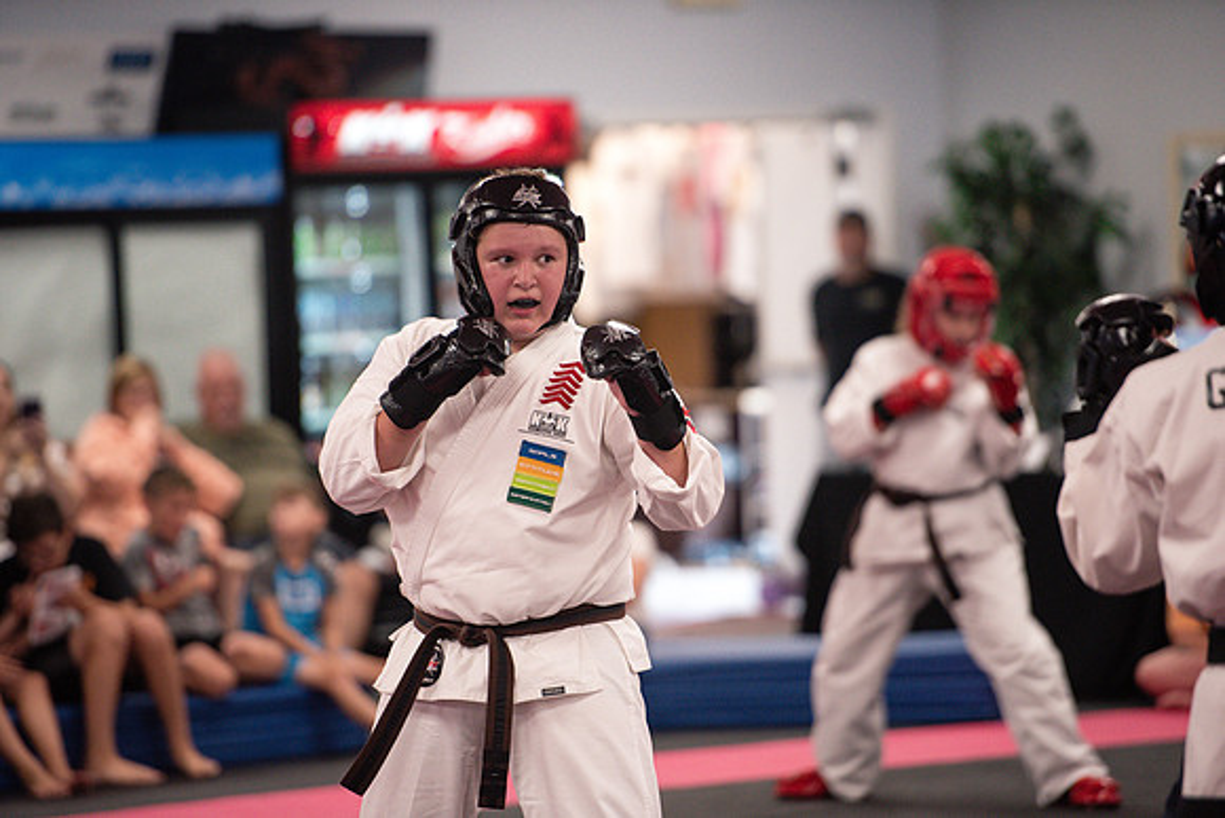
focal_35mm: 200
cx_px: 612
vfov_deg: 6.9
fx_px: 6807
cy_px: 409
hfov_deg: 10.3
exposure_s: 1/400
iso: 1600
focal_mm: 200
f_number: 2.8
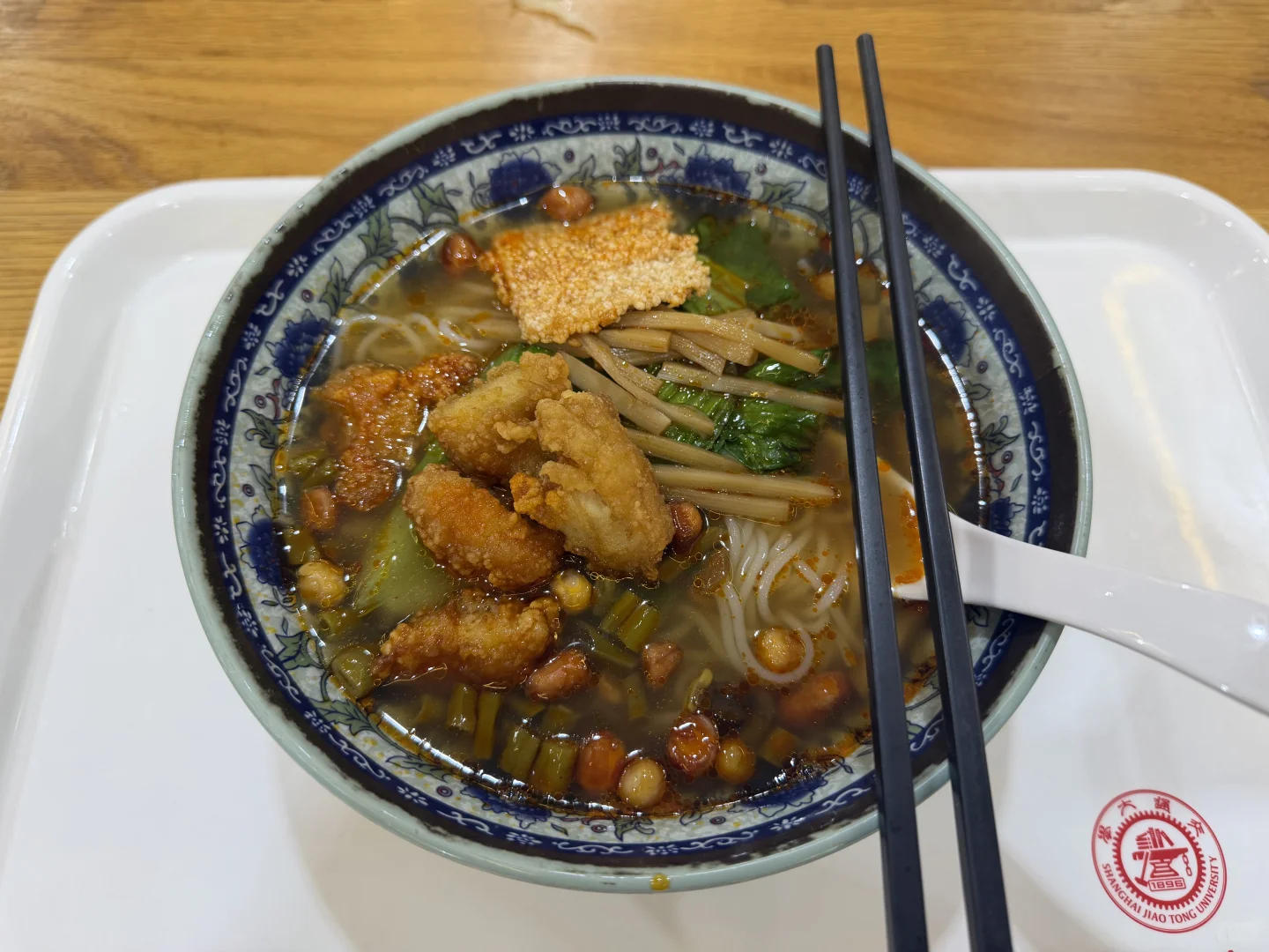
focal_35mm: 24
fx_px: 880
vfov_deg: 56.8
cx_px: 634
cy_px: 476
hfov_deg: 71.6
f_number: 1.78
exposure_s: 1/100
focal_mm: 6.76
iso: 80
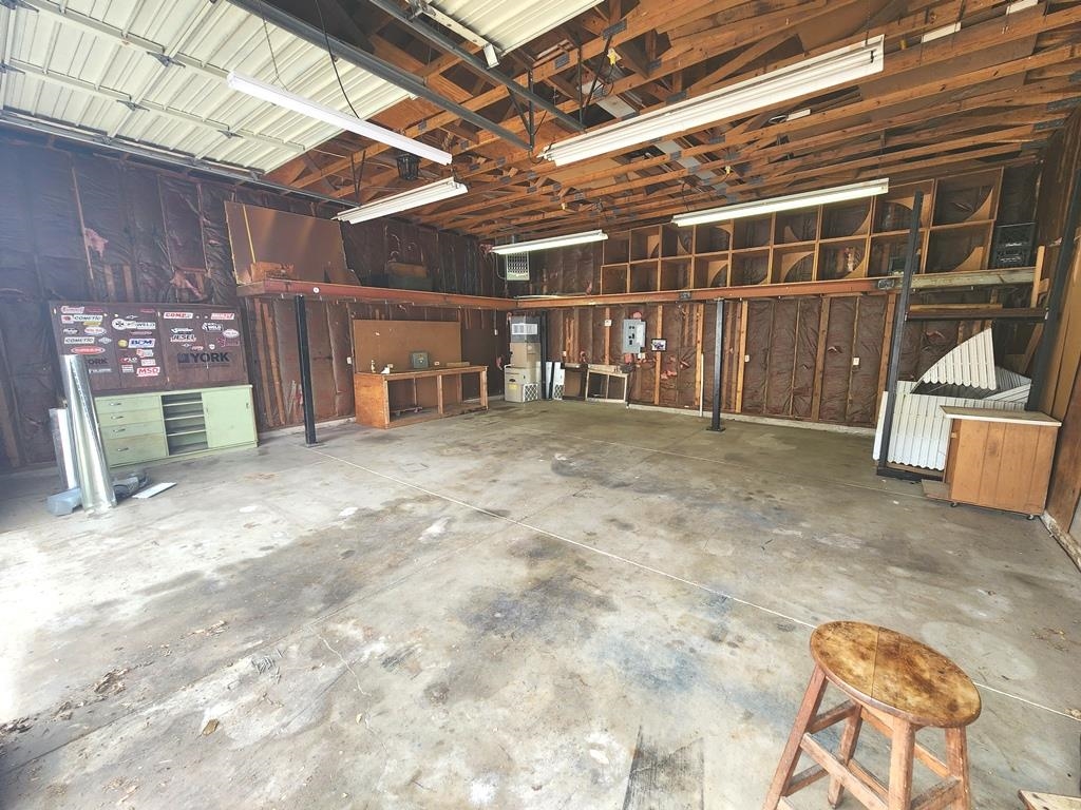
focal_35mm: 13
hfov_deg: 106.2
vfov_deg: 89.9
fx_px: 406
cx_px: 540
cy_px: 405
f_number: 2.2
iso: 80
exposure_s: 1/60
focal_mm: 2.2
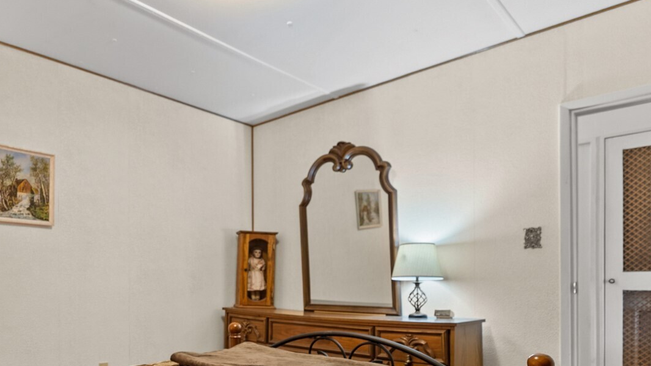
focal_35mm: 26
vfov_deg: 43.3
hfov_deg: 70.0
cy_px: 280
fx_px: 443
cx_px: 205
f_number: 2.8
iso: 400
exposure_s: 1/6
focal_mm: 15.4
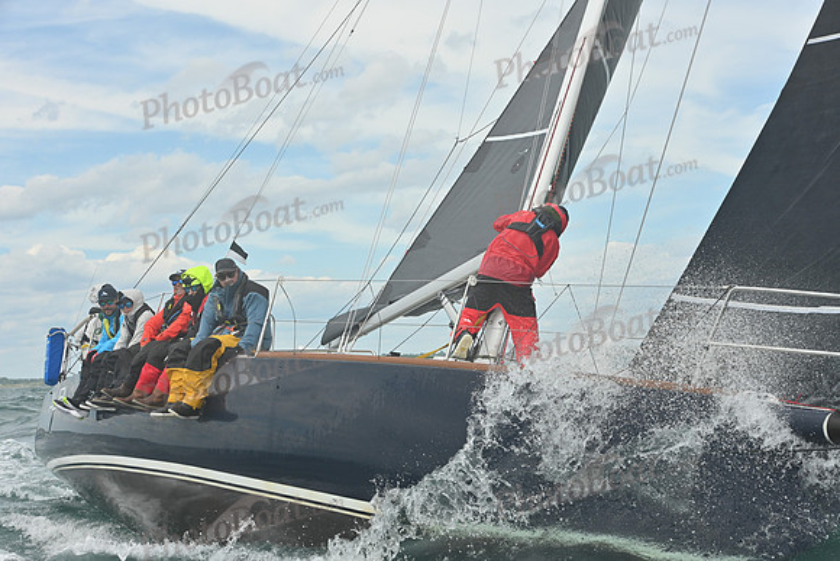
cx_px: 420
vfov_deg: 19.5
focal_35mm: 70
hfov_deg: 28.8
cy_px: 280
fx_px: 1634
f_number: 9
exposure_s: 1/1250
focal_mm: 70
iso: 320
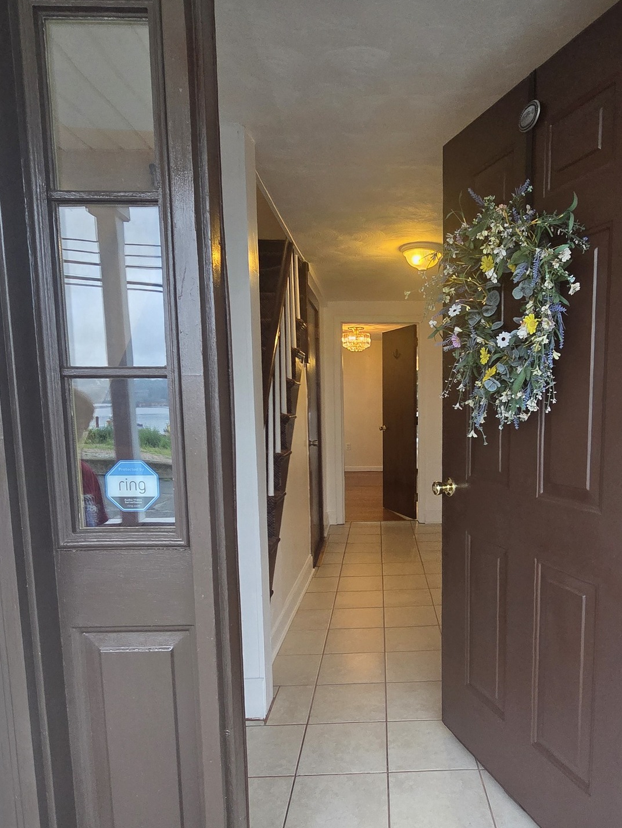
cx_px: 399
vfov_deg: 78.5
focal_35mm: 21
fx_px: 503
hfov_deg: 62.3
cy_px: 471
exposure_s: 1/120
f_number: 2.2
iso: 250
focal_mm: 2.2
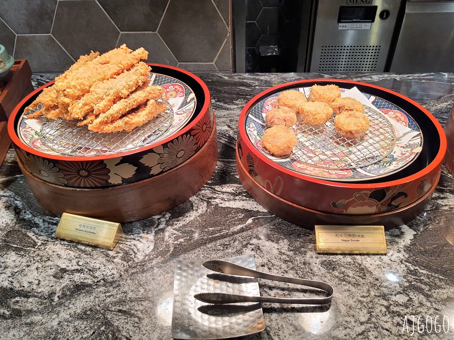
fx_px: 341
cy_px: 170
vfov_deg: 53.1
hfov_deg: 67.3
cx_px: 227
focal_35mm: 26
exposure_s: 1/120
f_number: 1.7
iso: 50
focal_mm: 4.32
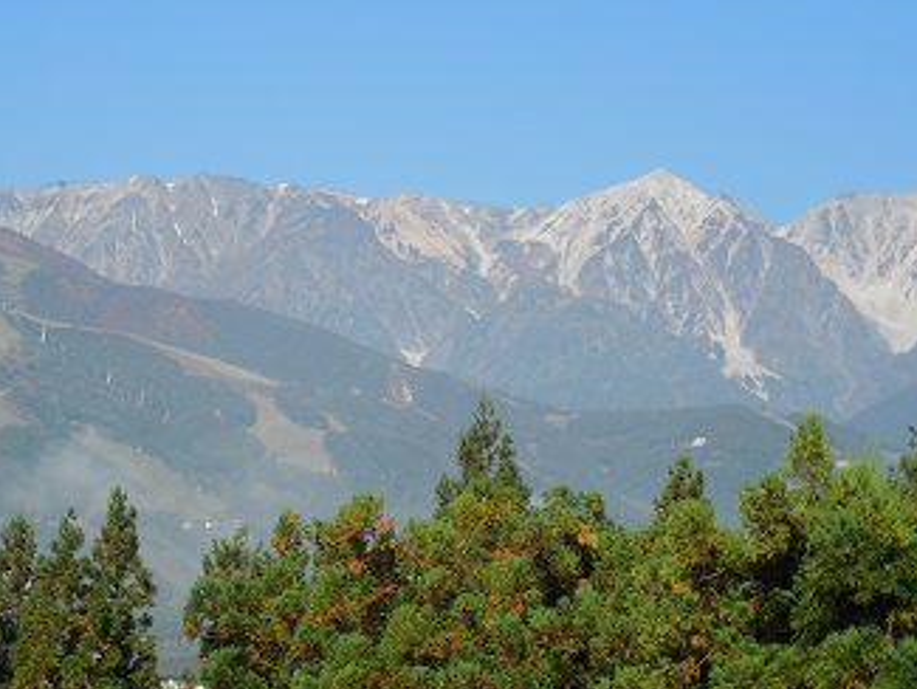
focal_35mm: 96
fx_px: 2544
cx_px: 378
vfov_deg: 15.4
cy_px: 395
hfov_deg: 20.4
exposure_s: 1/640
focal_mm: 14.1
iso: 125
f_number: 4.5
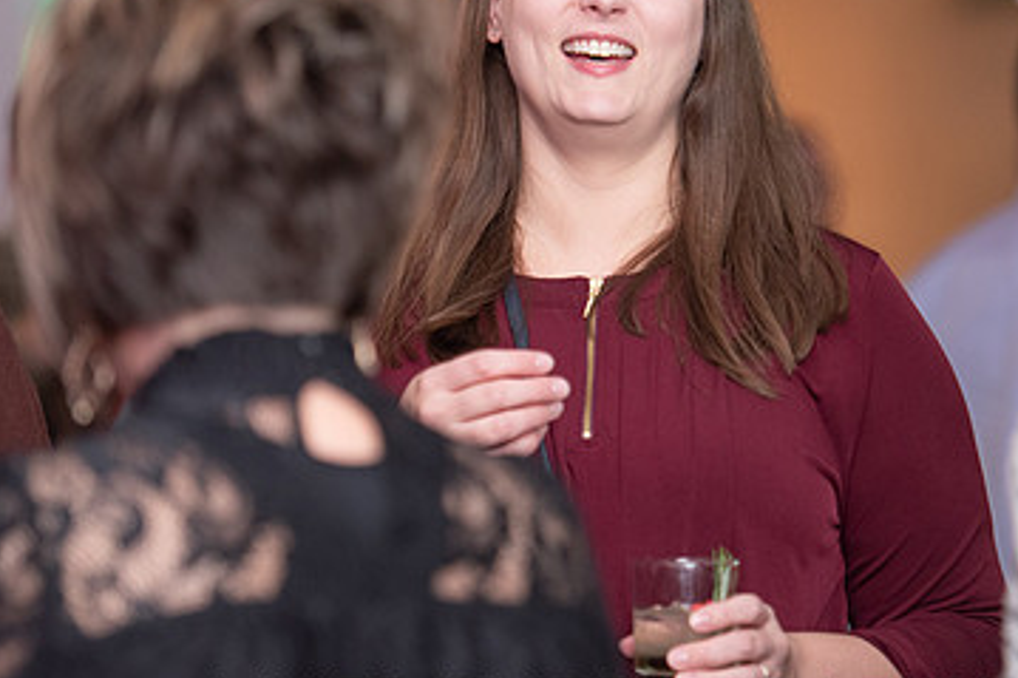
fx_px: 6274
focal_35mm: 222
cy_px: 202
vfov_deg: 6.2
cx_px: 610
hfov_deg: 9.3
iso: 1600
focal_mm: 135
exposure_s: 1/200
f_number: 2.8
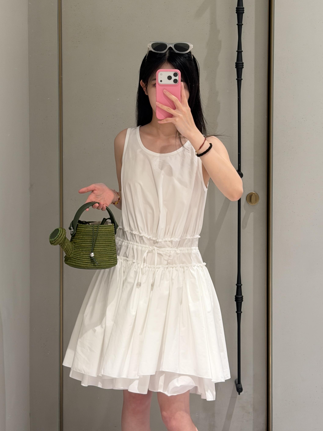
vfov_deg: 39.7
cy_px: 216
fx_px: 597
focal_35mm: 48
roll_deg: +0.1
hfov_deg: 30.3
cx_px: 162
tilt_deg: -2.9
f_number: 1.78
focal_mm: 6.76
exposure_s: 1/50
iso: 125
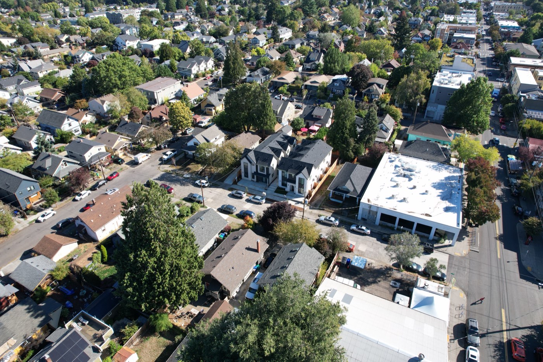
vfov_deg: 57.2
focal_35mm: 22
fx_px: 332
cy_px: 181
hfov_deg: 78.6
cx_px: 272
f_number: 2.8
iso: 100
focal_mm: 8.38
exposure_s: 1/800
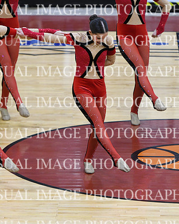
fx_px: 1940
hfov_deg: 5.3
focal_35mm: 293
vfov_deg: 6.6
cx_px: 81
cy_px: 87
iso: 3200
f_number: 2.8
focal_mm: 140
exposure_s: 1/400
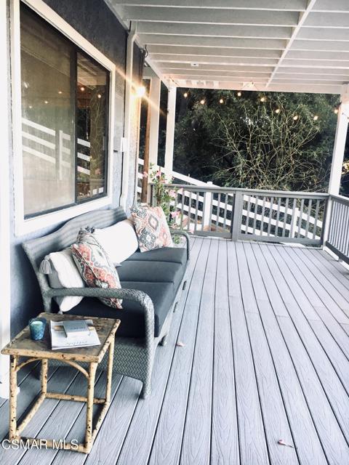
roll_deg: -3.6
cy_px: 232
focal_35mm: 29
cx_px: 174
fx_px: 390
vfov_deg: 61.7
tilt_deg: -10.7
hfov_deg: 48.2
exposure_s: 1/30
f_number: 2.2
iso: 32
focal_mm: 4.15
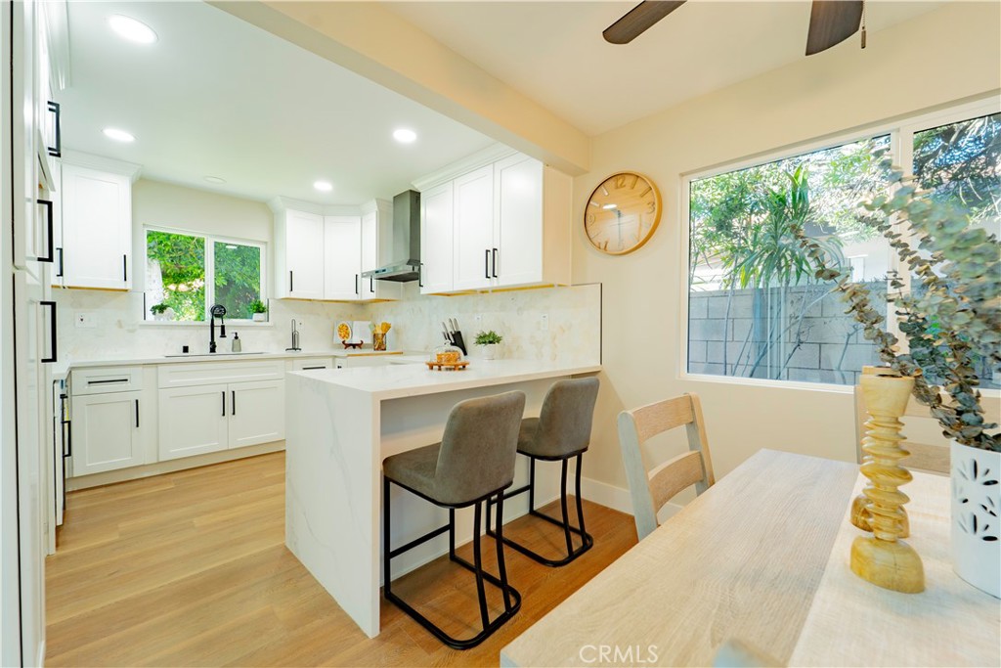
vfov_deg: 81.2
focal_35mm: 14
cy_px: 334
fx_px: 389
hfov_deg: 104.2
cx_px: 500
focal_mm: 14
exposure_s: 1/30
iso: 320
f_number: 6.3
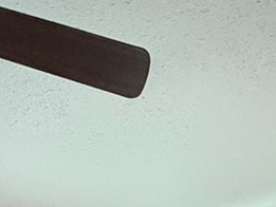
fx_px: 822
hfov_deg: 18.4
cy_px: 652
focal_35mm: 103
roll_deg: +1.0
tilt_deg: -4.1
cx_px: 300
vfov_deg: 10.0
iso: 400
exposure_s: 1/60
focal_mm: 2.22
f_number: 2.2
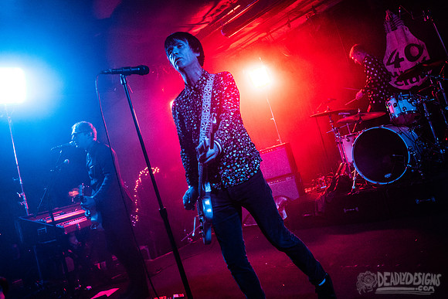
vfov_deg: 48.7
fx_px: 330
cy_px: 137
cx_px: 236
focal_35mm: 26
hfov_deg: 68.3
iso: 2000
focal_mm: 20
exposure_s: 1/250
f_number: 2.8
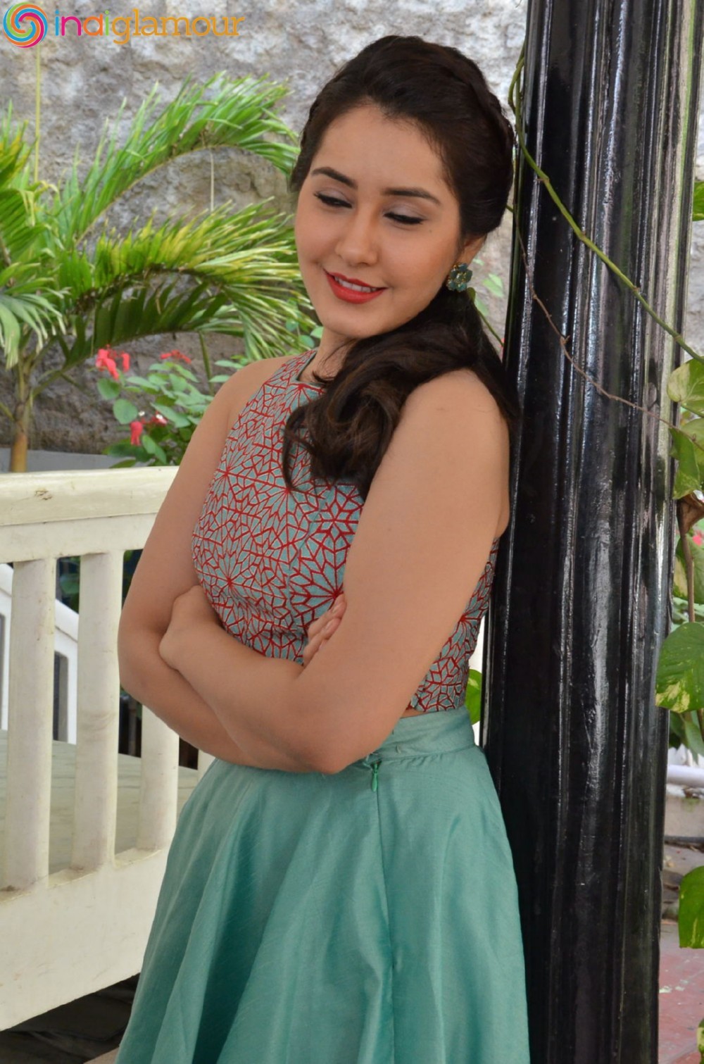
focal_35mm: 60
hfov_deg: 22.5
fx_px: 1769
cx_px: 352
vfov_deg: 33.5
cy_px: 532
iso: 2000
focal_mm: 40
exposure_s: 1/125
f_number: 8
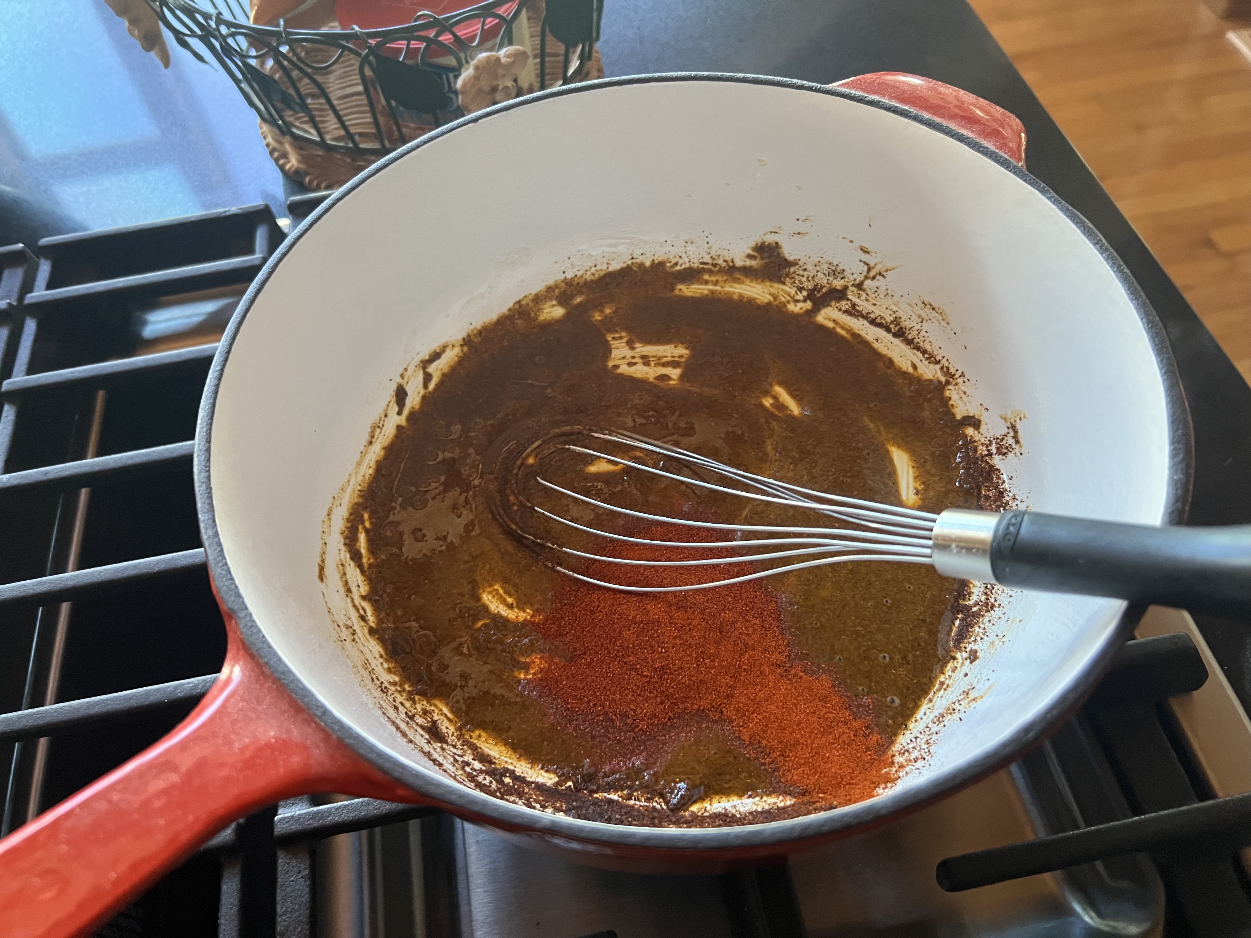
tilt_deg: -55.8
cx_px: 626
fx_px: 940
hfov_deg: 67.3
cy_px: 469
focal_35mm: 26
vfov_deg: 53.1
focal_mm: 5.7
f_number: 1.5
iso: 500
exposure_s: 1/51
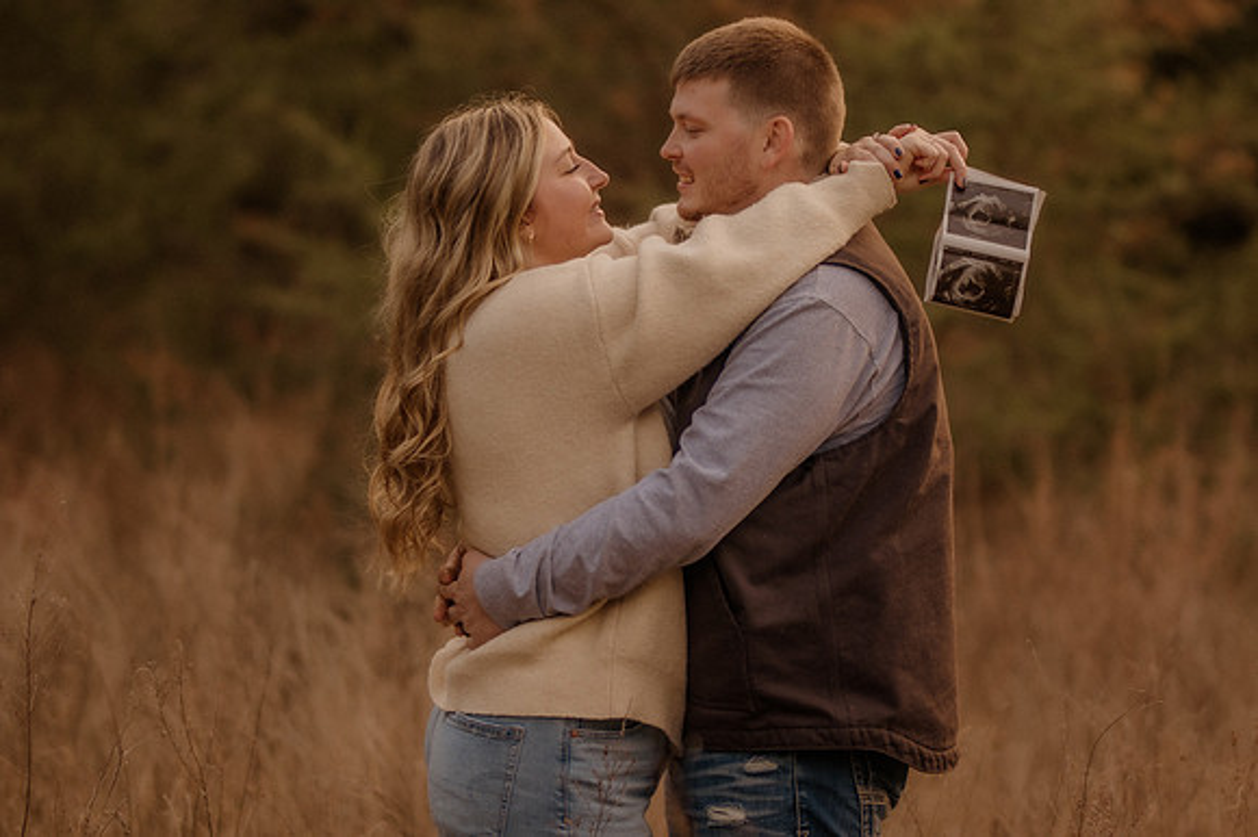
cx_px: 629
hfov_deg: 16.1
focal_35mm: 127
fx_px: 4435
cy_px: 418
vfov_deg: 10.8
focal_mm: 85
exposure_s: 1/1000
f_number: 1.4
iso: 320
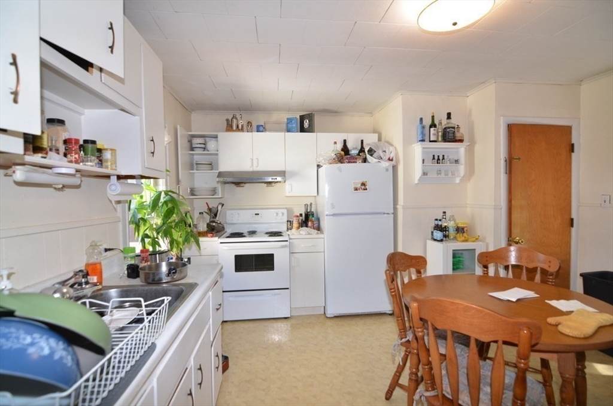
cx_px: 306
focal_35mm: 16
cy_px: 203
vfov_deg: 71.8
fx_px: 280
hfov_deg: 95.1
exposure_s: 1/60
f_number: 4
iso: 400
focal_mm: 11
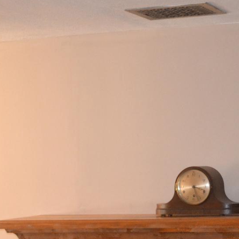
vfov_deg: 14.6
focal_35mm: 115
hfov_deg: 15.1
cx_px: 185
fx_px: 898
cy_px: 289
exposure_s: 1/60
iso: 1800
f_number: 4
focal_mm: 24
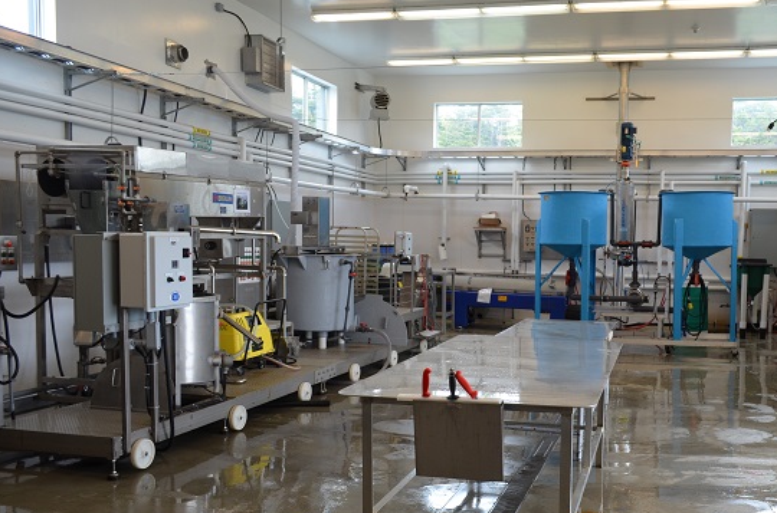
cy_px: 310
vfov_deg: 37.5
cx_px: 495
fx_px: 753
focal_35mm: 35
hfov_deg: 53.8
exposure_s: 1/125
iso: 400
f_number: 5.6
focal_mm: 18
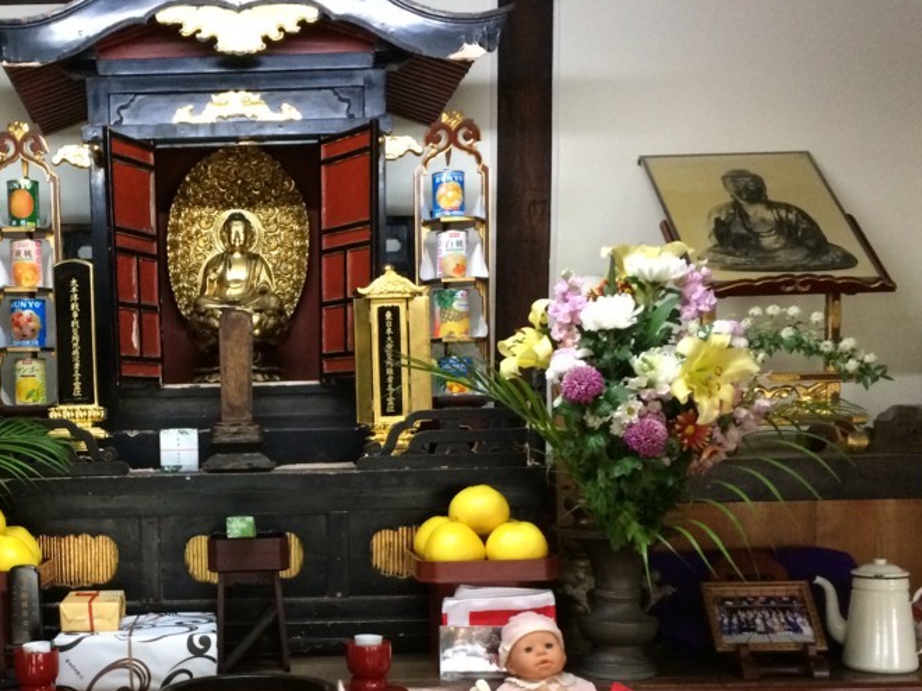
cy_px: 519
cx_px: 221
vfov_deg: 31.6
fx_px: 1199
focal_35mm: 45
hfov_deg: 40.8
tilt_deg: -7.8
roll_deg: +1.4
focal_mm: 4.15
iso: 320
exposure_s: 1/33
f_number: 2.2
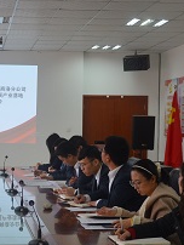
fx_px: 608
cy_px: 148
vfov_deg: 22.7
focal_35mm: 86
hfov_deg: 16.7
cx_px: -11
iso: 800
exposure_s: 1/60
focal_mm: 22
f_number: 3.8
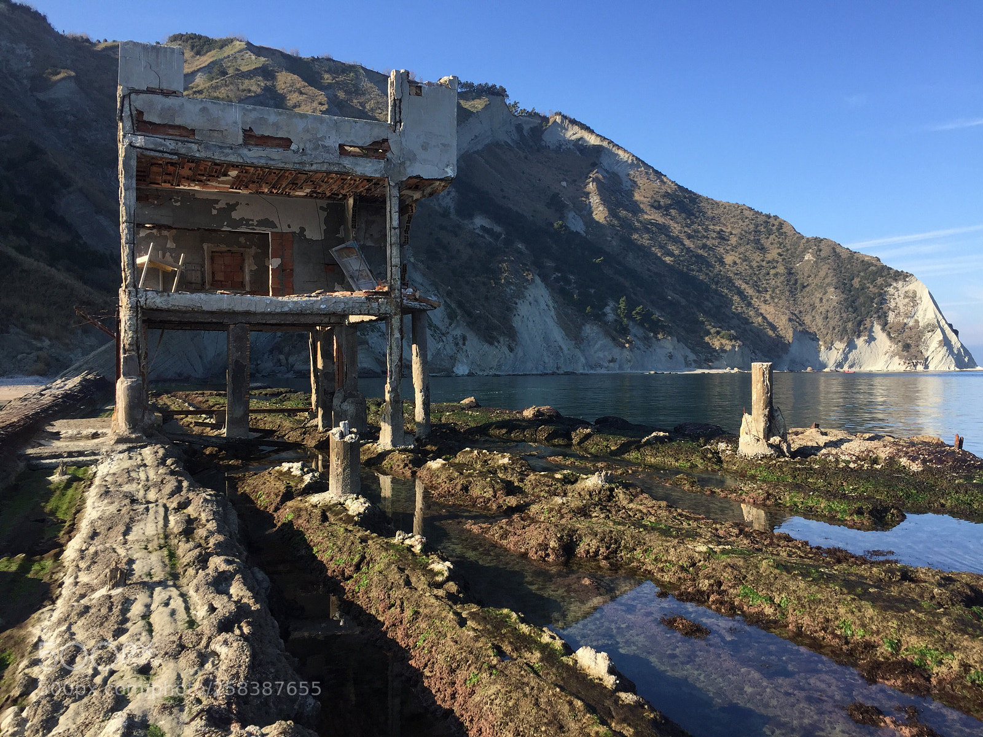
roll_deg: +0.9
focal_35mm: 29
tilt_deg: +1.1
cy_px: 368
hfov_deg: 61.7
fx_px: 824
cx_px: 492
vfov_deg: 48.2
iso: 32
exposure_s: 1/1041
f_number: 2.2
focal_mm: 4.15
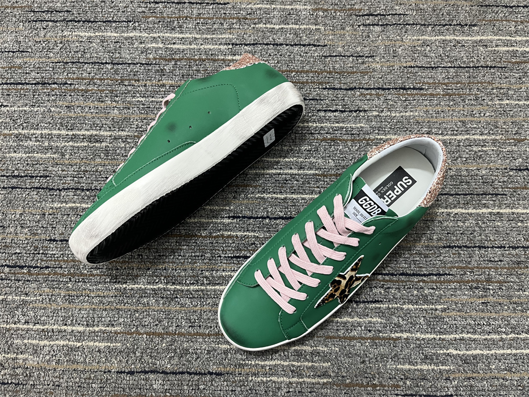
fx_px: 397
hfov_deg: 67.3
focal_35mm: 26
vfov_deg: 53.1
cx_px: 264
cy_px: 198
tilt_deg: -75.5
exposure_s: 1/50
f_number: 1.6
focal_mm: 5.1
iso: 160
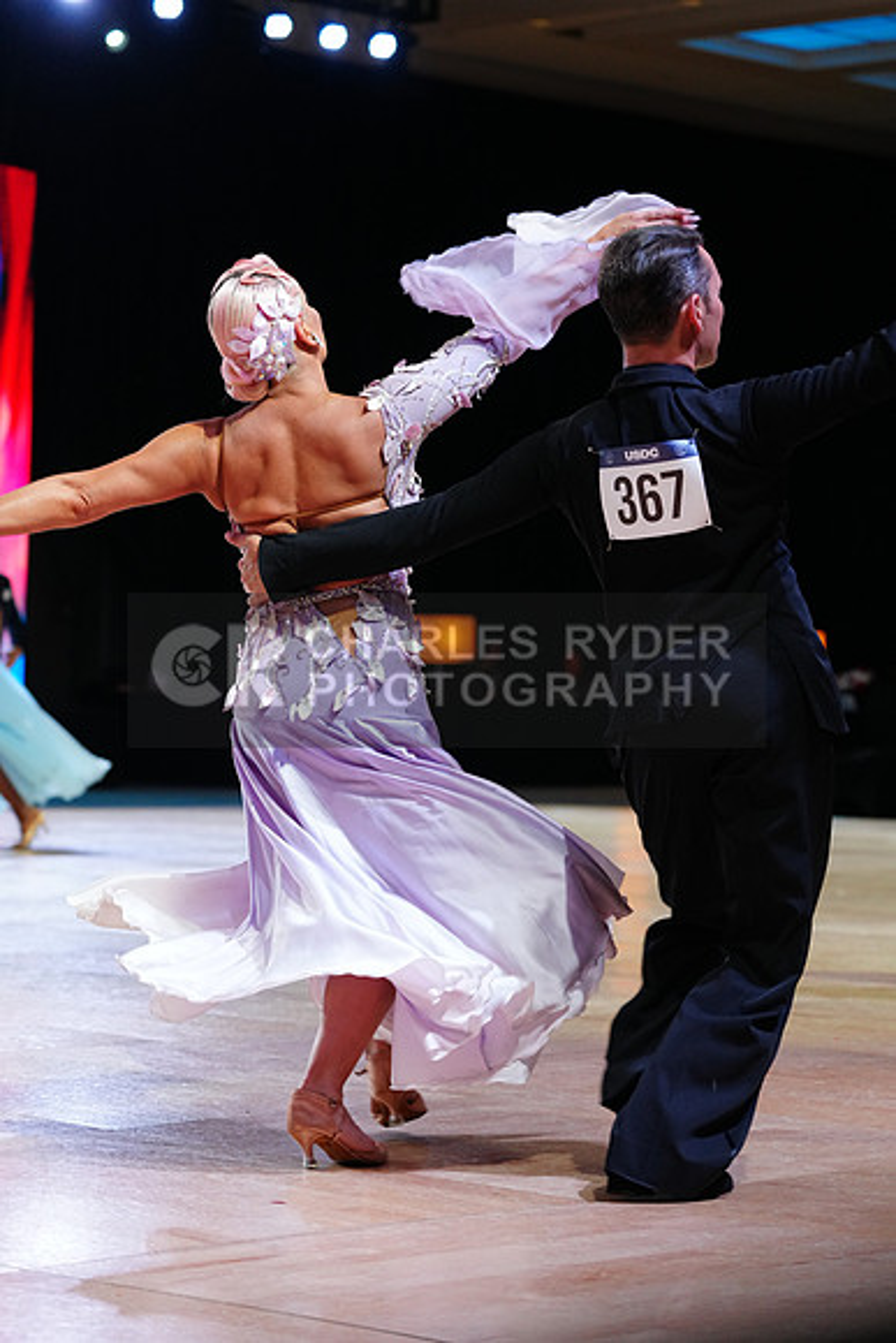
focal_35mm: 97
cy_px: 672
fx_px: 3619
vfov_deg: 21.0
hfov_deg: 14.1
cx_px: 448
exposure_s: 1/320
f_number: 4
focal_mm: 97
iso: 2500
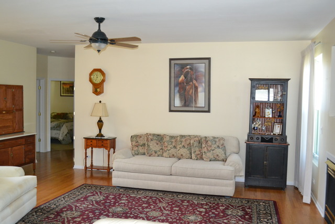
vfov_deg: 36.9
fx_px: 335
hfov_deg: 53.1
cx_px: 168
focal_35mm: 36
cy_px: 112
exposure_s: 1/60
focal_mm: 24
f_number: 4
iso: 1600
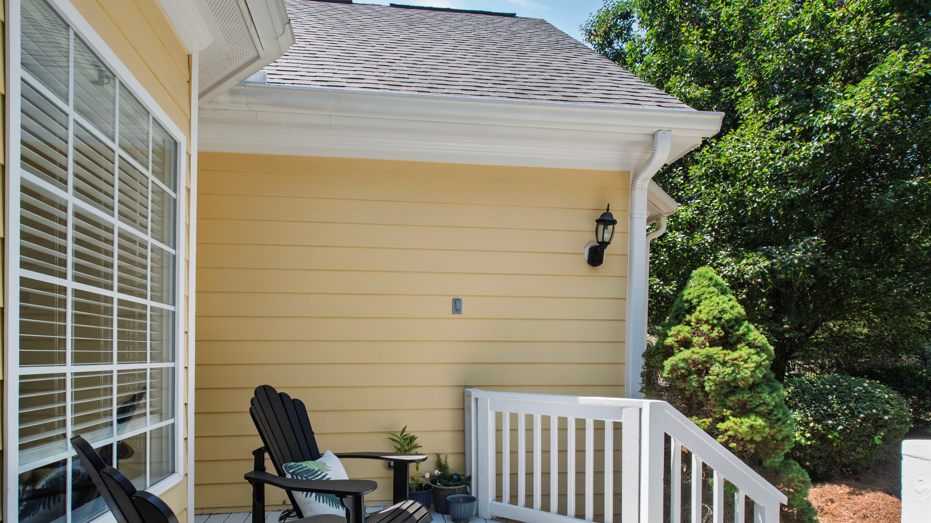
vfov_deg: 60.5
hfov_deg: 92.3
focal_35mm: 18
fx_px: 444
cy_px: 314
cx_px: 515
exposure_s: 1/60
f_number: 8
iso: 100
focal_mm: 10
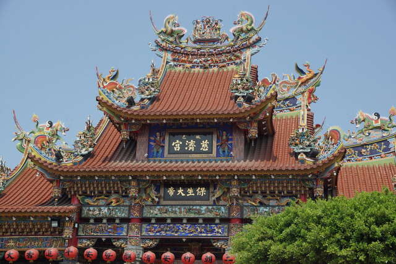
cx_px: 198
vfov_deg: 22.6
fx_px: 660
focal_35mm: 60
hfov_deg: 33.4
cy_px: 132
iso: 100
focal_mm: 40
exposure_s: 1/320
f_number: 9
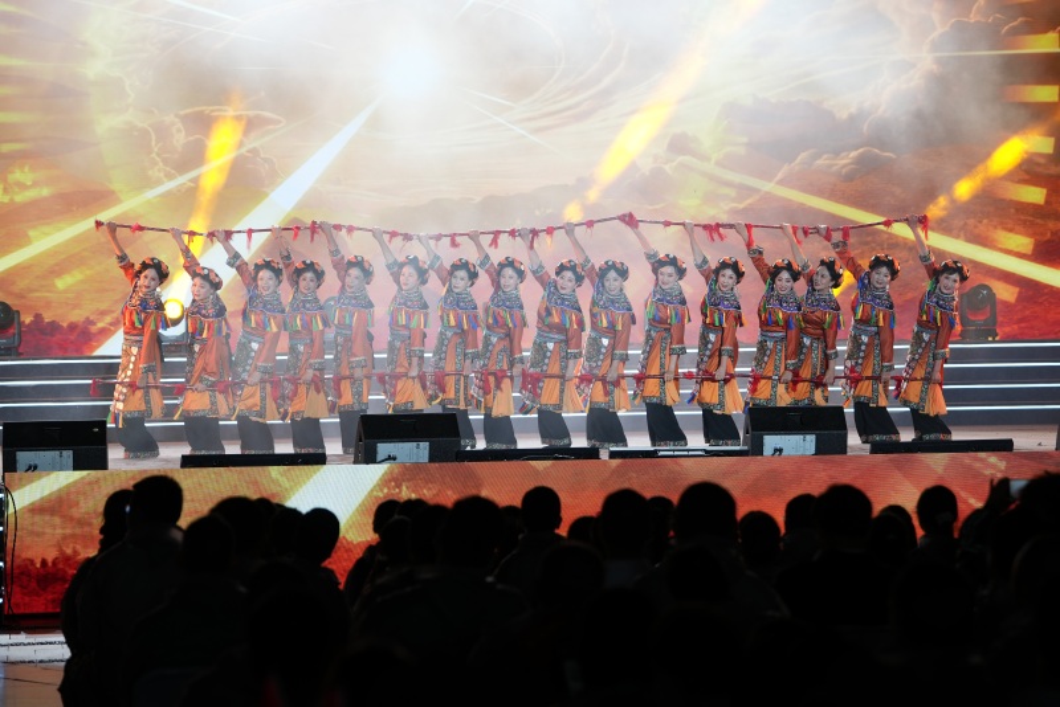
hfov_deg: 18.4
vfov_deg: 12.4
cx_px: 530
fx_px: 3269
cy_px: 354
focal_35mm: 111
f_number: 4
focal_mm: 111
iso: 400
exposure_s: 1/200
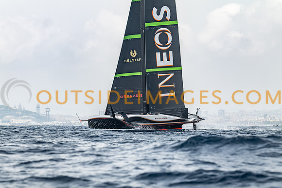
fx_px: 1612
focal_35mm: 206
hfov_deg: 10.0
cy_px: 94
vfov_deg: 6.7
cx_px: 141
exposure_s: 1/1000
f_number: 4
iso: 100
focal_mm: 200
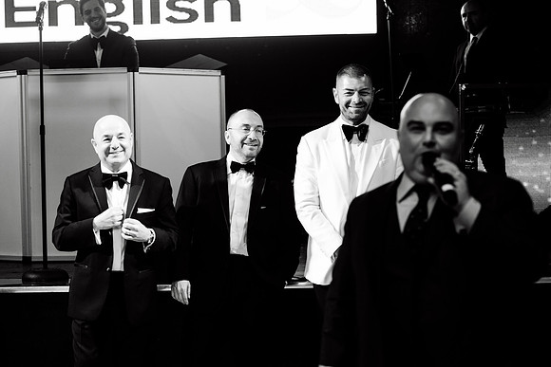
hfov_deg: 26.5
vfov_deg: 17.9
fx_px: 1168
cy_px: 200
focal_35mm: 76
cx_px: 251
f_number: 3.5
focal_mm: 70
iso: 2000
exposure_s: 1/200
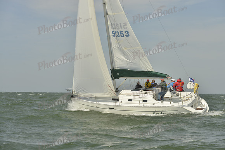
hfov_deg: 28.8
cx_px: 112
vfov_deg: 19.5
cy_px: 75
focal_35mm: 70
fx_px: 438
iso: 200
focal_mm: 70
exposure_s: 1/1250
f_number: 8
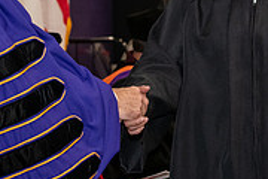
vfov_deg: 6.1
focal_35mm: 225
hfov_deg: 9.1
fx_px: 1675
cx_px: 110
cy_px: -1
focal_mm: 70
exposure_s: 1/200
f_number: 5
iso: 2500
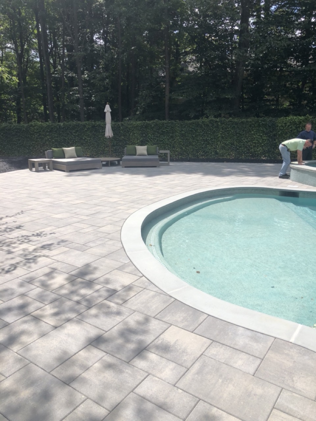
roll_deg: -0.3
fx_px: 341
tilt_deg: -9.3
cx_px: 158
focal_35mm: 28
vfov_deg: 63.4
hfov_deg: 49.7
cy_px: 210
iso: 20
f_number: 1.8
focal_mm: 3.99
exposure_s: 1/2208
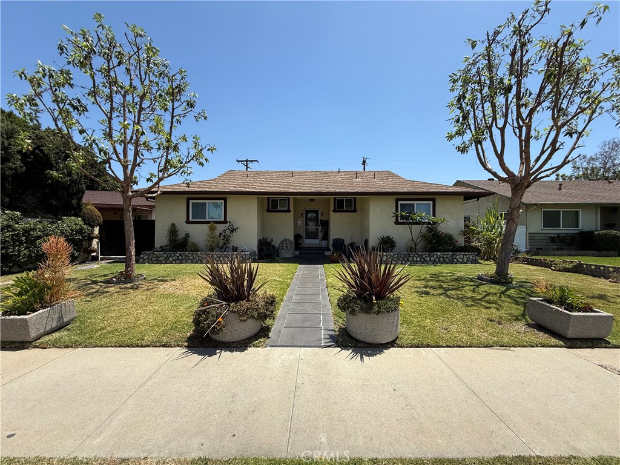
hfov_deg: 102.1
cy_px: 232
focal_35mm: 14
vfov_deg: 85.7
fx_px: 251
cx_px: 310
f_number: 2.2
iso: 50
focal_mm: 2.22
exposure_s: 1/1698
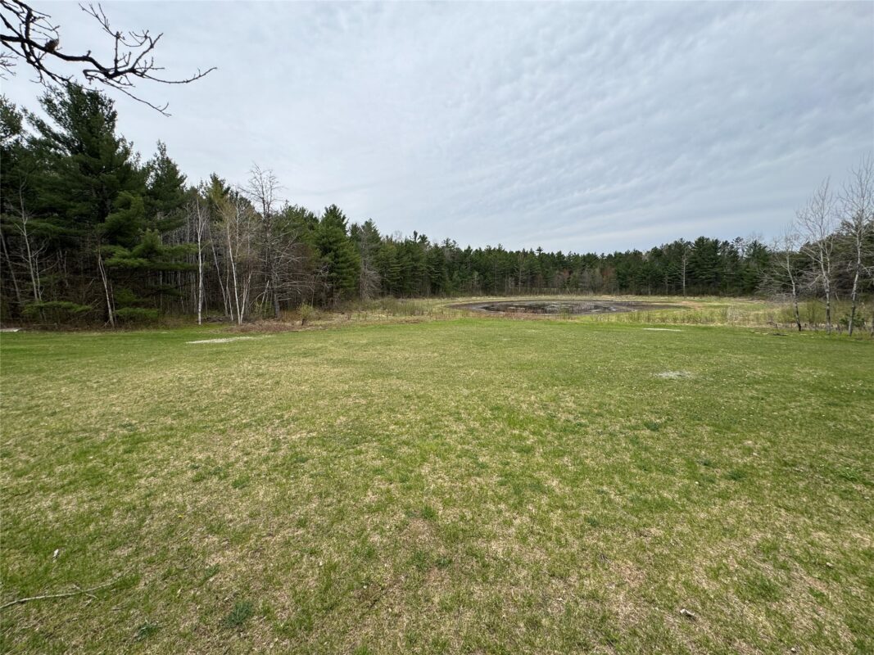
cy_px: 328
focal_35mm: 14
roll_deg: +0.6
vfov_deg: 85.7
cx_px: 437
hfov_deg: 102.1
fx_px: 353
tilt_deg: -7.9
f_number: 2.2
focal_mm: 2.22
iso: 40
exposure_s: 1/687
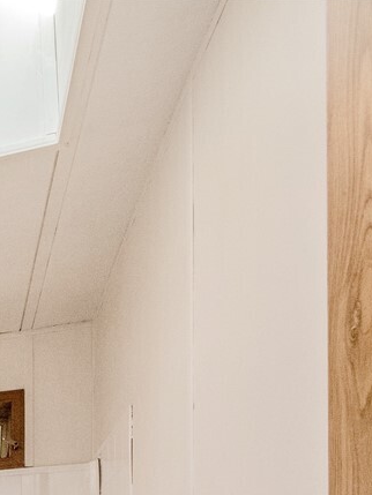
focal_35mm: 57
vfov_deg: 27.8
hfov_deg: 17.1
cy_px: 649
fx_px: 816
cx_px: -408
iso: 1250
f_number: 8
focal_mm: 10
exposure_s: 1/160
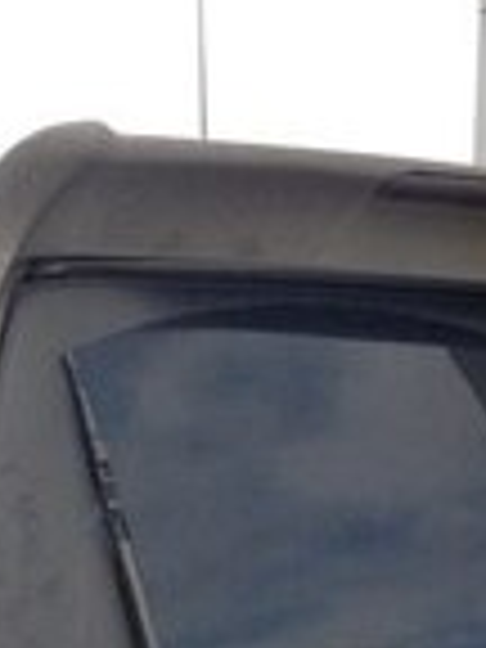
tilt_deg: -13.9
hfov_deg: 12.7
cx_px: 585
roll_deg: -4.2
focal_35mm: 114
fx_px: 2134
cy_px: 909
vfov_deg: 16.1
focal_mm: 4.12
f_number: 2.4
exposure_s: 1/235
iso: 50
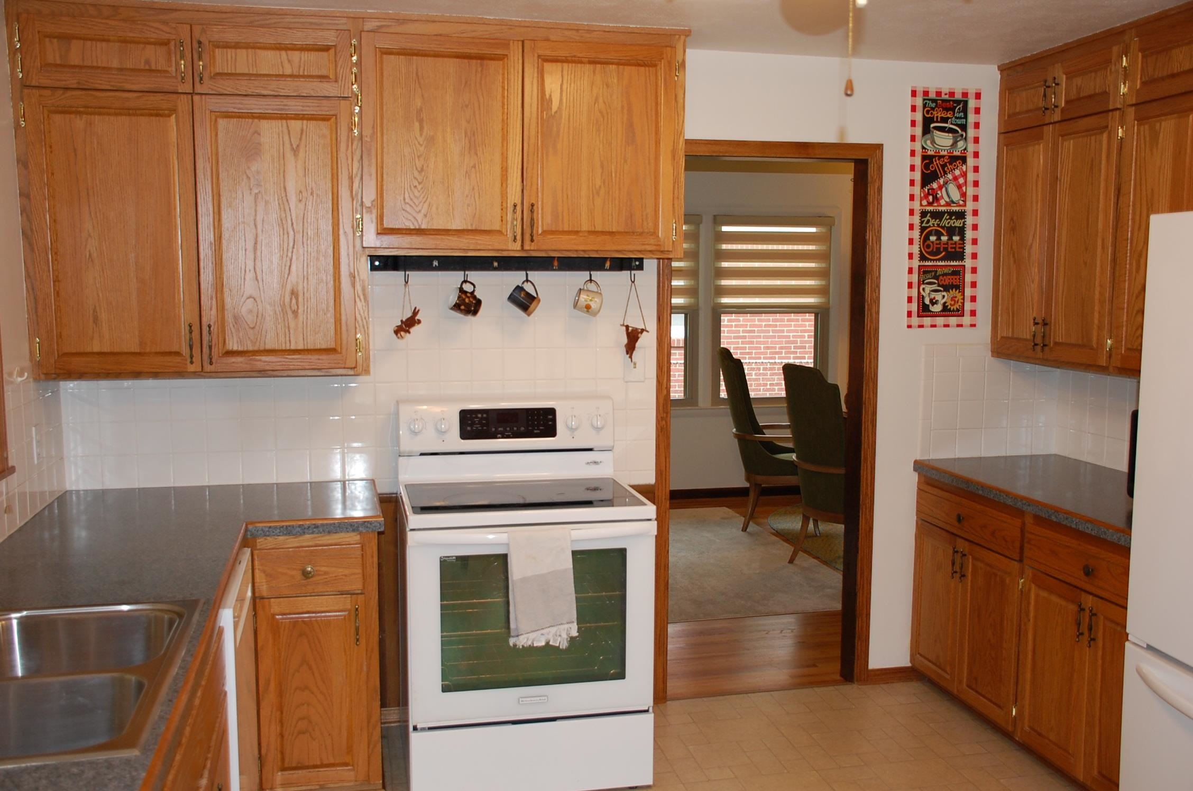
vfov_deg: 39.8
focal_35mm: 33
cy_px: 396
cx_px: 596
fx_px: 1092
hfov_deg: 57.3
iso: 400
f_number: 3.8
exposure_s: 1/60
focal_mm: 22
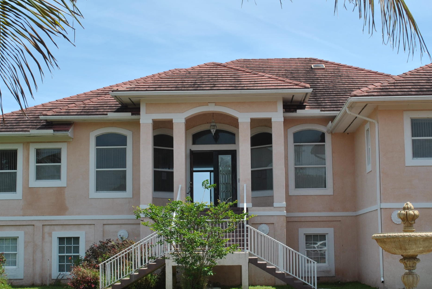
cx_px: 216
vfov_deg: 21.6
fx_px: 757
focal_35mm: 63
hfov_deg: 31.9
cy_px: 144
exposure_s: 1/250
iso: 100
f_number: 8
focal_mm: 26
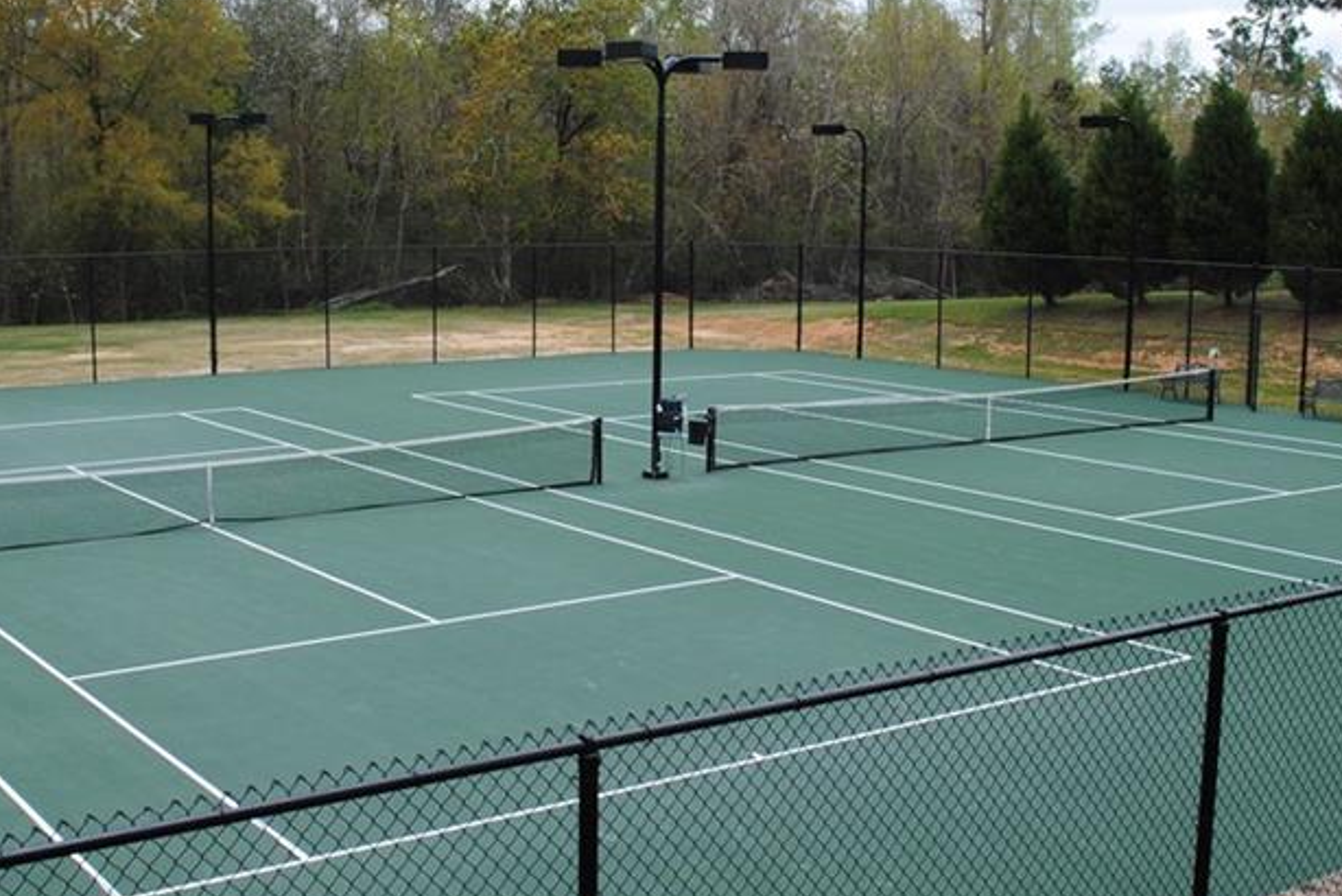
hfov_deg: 43.4
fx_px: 1678
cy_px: 452
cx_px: 553
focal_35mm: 45
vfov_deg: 29.9
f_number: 6.3
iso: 100
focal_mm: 18
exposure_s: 1/160
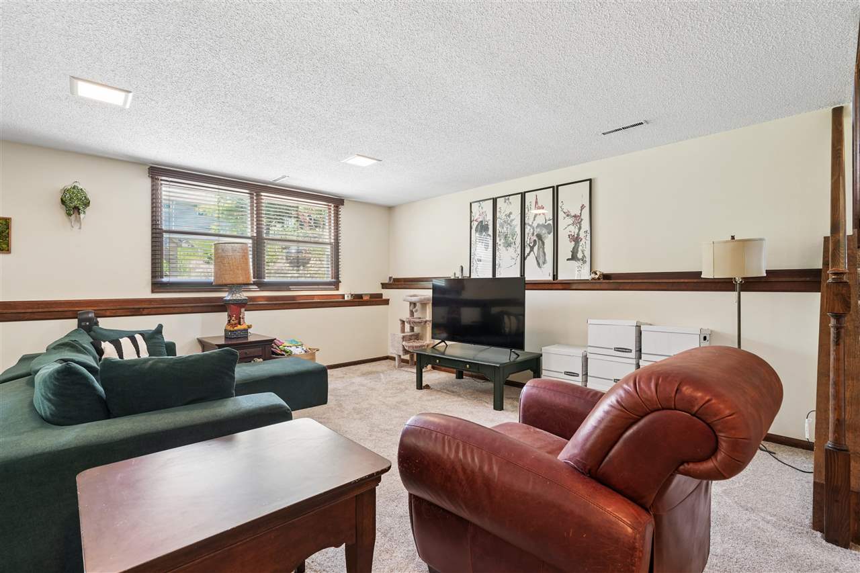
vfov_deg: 73.7
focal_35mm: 16
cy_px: 286
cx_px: 430
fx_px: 382
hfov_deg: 96.7
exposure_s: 1/6
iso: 400
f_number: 8
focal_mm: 16
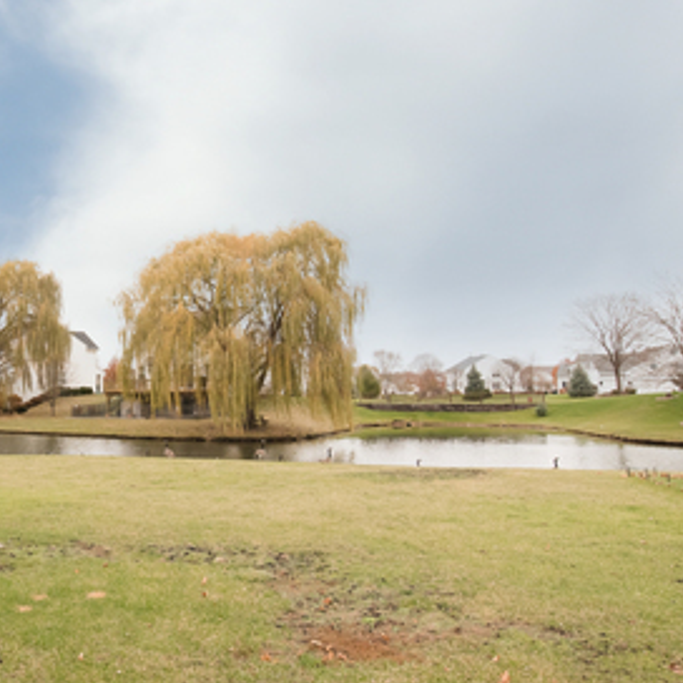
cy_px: 363
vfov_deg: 51.1
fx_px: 714
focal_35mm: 32
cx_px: 105
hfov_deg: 47.4
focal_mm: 16
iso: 1250
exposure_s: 1/320
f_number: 8
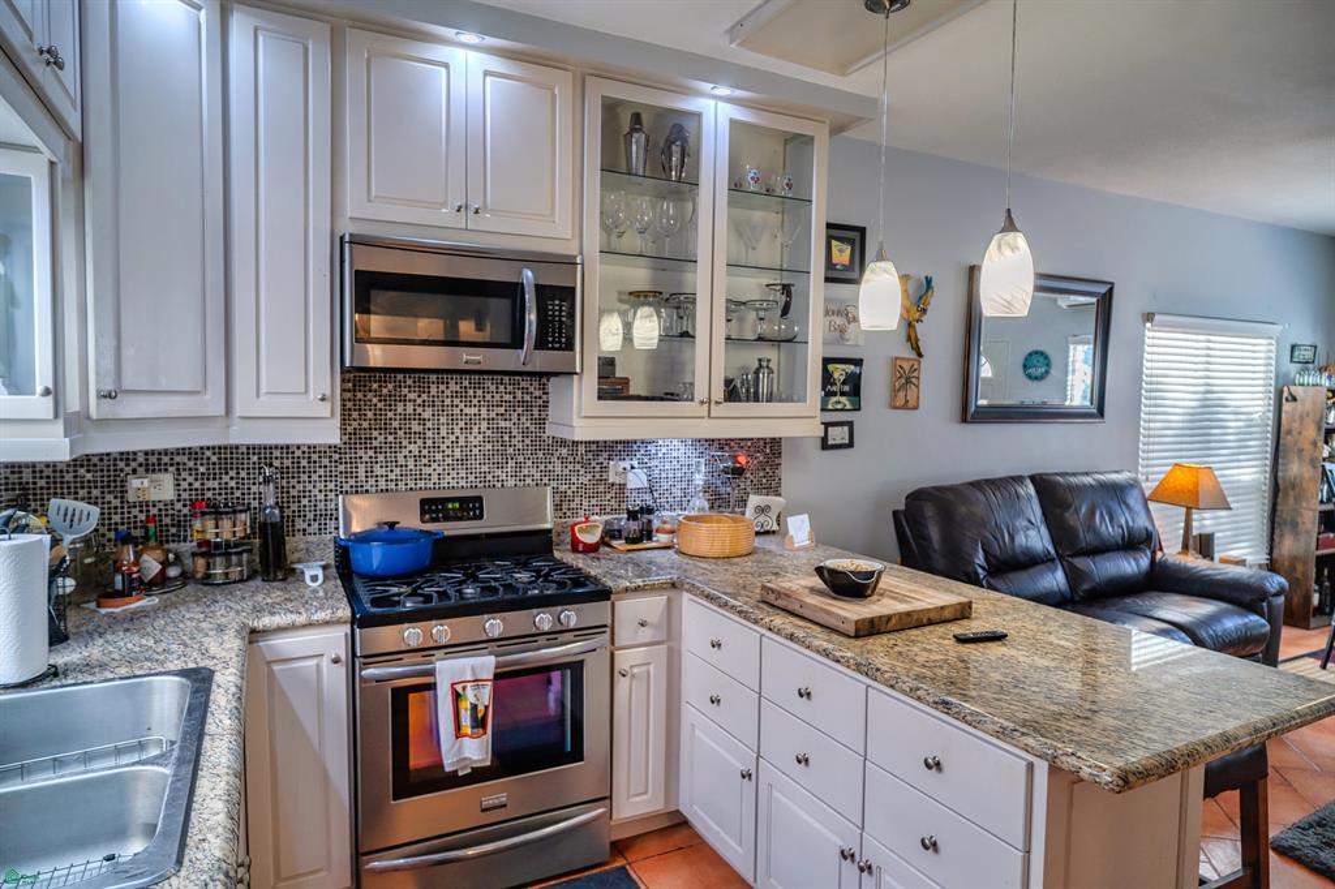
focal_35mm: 20
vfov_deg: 61.9
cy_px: 444
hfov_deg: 84.0
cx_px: 668
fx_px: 741
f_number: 4
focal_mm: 20
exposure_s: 1/90
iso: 400
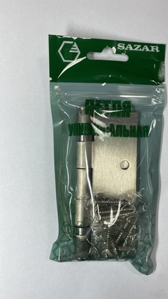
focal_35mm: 29
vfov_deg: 66.1
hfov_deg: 39.6
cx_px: 114
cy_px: 148
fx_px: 230
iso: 50
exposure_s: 1/100
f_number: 1.8
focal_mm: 4.25
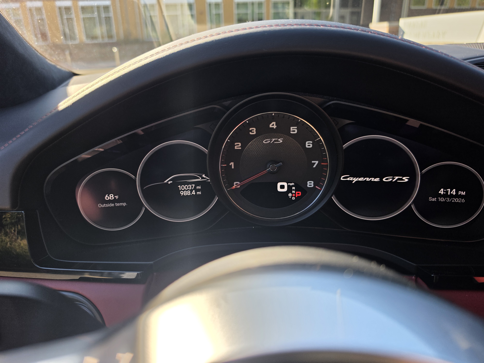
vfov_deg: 58.9
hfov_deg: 73.9
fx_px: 322
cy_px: 182
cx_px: 242
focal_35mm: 23
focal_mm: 6.5
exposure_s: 1/1809
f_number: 1.4
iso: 64
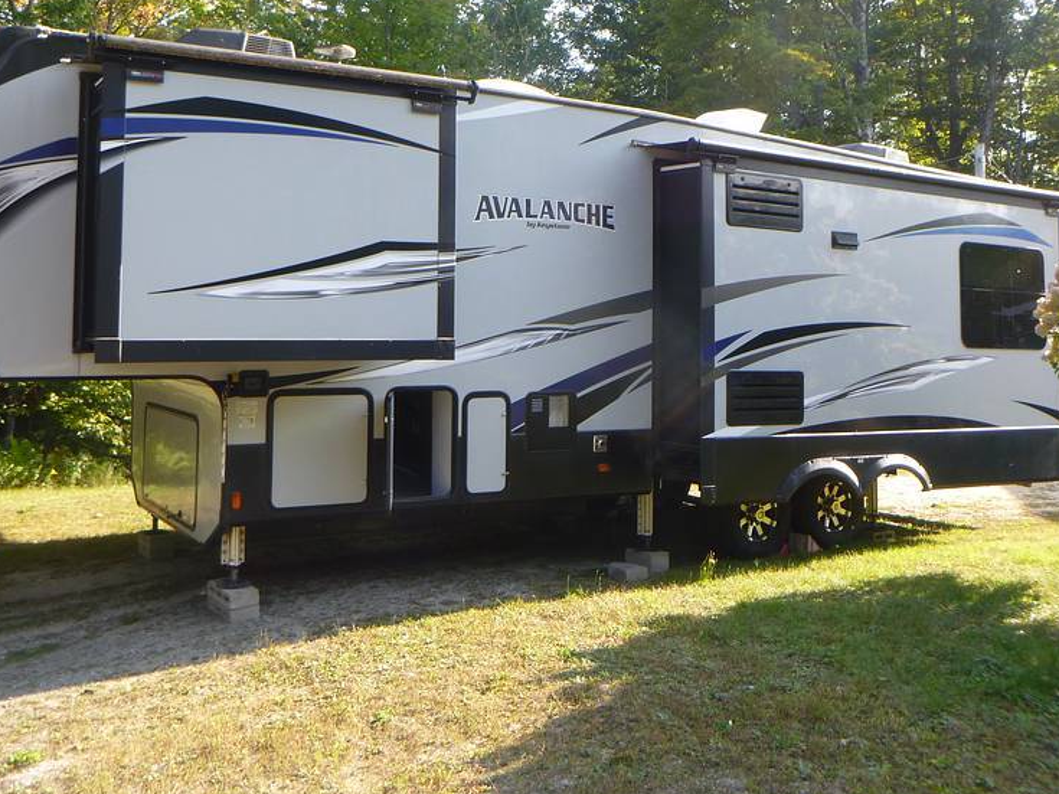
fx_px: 1040
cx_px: 437
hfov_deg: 53.7
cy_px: 290
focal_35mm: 34
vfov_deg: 41.4
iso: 100
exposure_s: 1/80
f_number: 3.9
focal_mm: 4.5
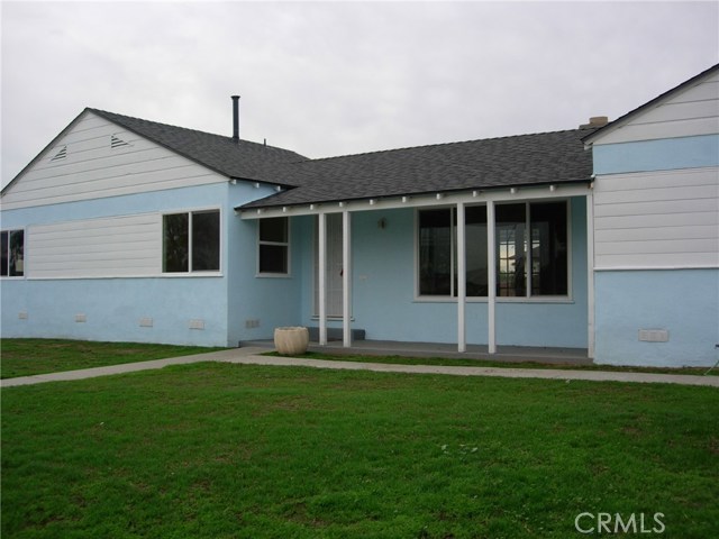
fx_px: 789
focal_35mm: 38
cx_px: 360
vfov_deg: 37.7
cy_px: 270
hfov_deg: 49.0
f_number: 2.8
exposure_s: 1/912
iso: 64
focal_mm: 7.8
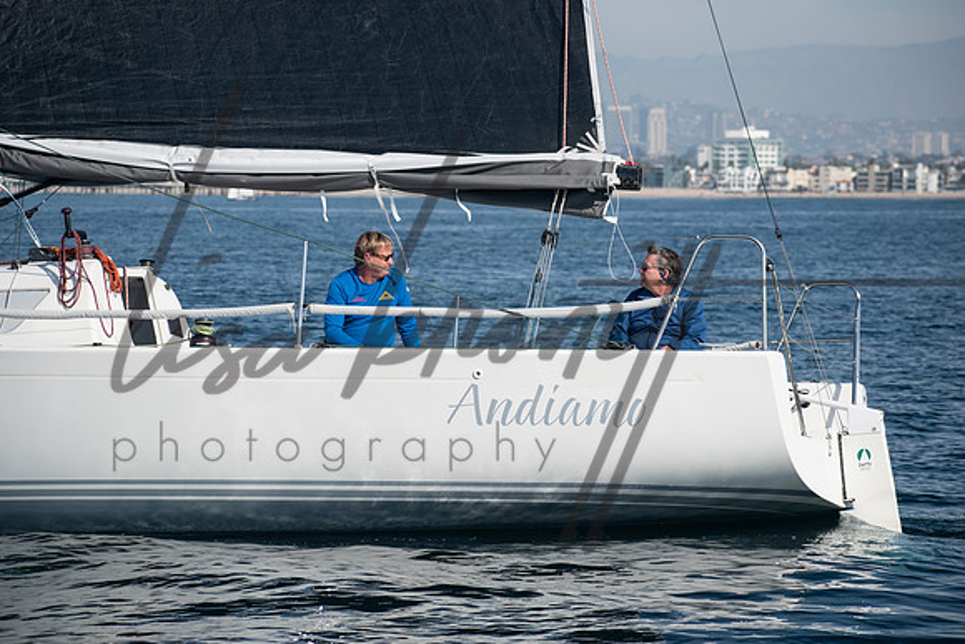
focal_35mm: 158
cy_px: 322
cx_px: 482
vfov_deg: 8.7
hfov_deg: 13.0
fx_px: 4223
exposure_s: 1/800
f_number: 5.6
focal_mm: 105
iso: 100
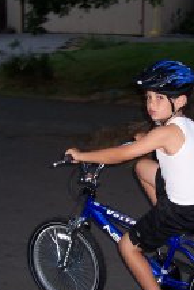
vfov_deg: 28.1
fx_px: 581
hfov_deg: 18.7
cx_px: 164
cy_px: 145
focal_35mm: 72
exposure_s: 1/60
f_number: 2.8
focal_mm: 5.6
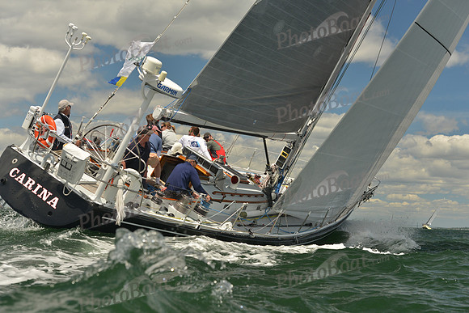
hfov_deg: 28.8
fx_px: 912
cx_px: 234
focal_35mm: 70
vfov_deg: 19.5
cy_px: 156
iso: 400
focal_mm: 70
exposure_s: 1/800
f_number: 6.3
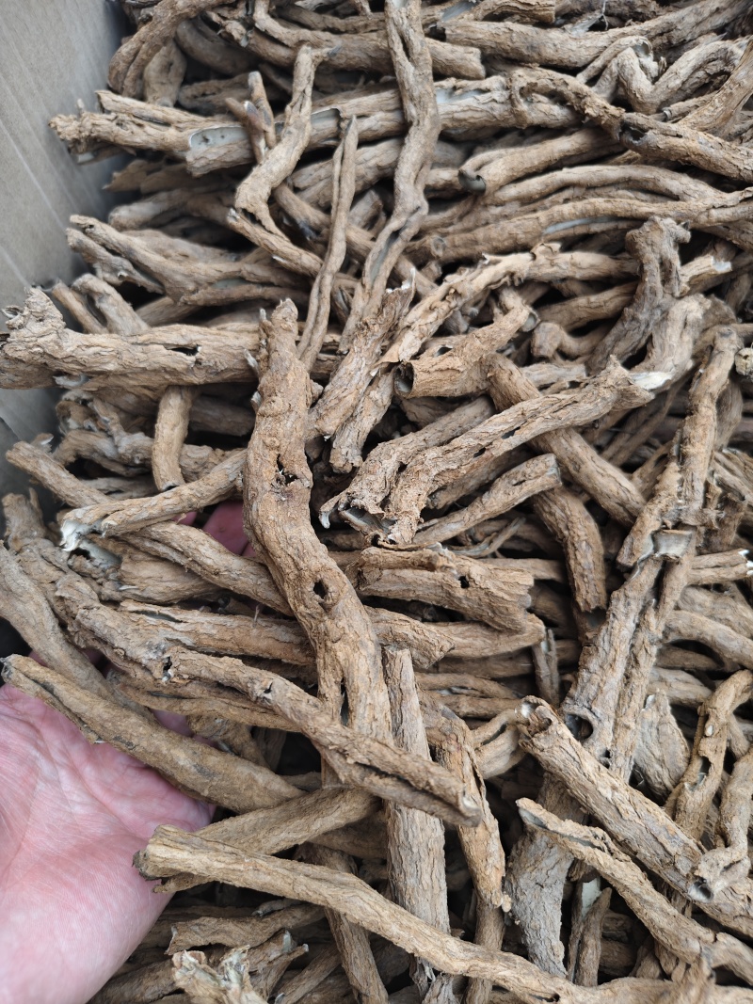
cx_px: 376
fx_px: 667
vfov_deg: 73.9
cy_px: 502
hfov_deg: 58.9
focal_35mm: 23
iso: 71
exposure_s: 1/160
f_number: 1.88
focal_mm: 5.56
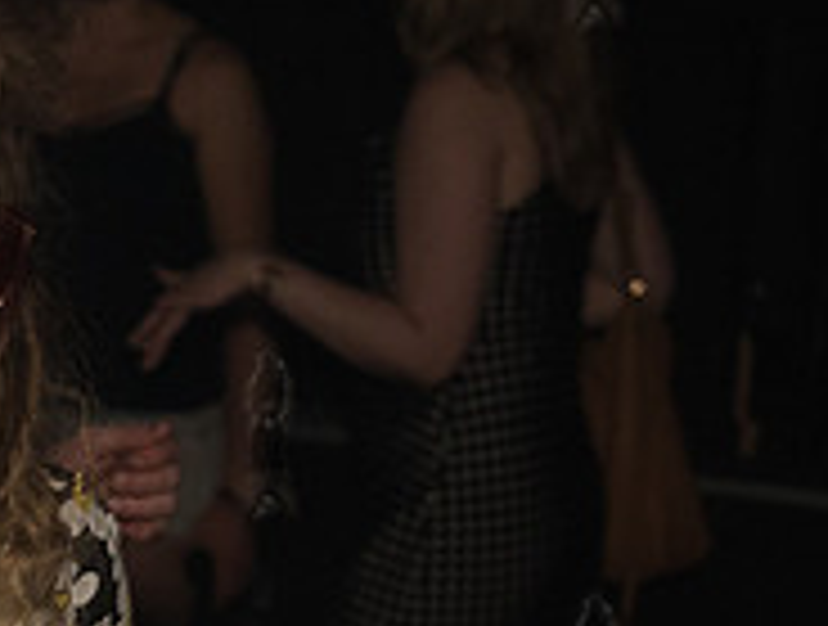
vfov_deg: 9.1
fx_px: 3861
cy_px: 799
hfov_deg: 12.1
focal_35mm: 161
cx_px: -38
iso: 2000
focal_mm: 42
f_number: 3.5
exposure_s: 1/250
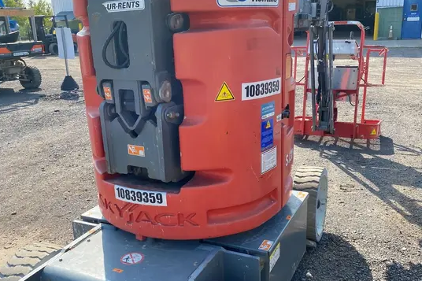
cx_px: 211
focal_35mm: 37
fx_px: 434
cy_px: 146
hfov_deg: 51.9
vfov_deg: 35.9
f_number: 1.8
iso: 32
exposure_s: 1/919
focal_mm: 4.25
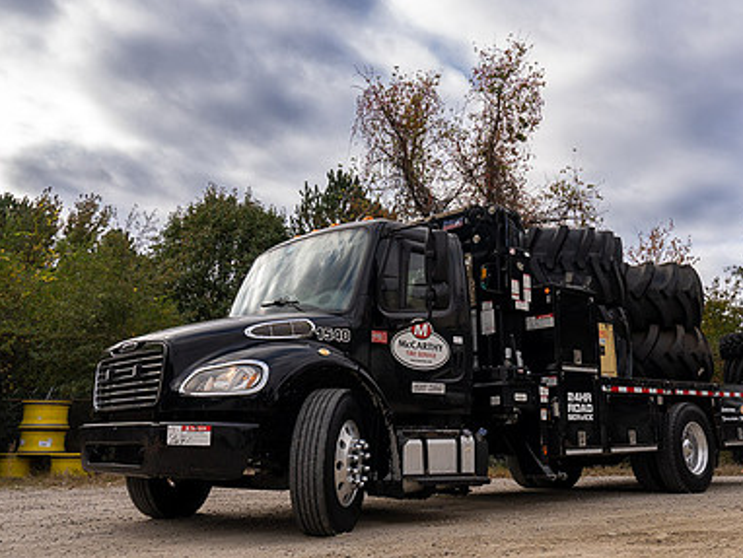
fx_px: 752
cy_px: 283
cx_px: 416
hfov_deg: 52.5
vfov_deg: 40.7
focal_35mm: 35
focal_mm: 24
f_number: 6.3
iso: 100
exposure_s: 1/160
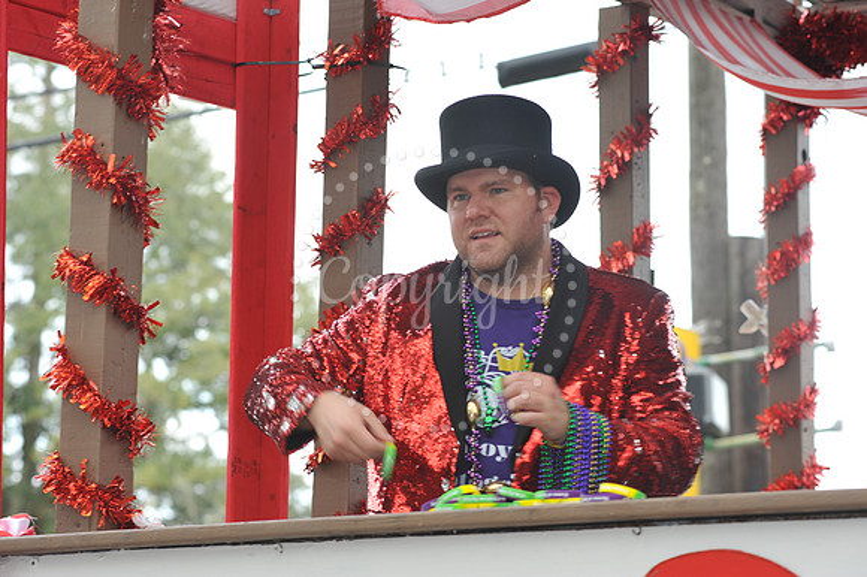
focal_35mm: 105
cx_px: 434
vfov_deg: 13.0
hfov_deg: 19.5
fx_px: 2527
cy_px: 288
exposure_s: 1/80
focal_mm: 105
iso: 250
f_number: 6.3
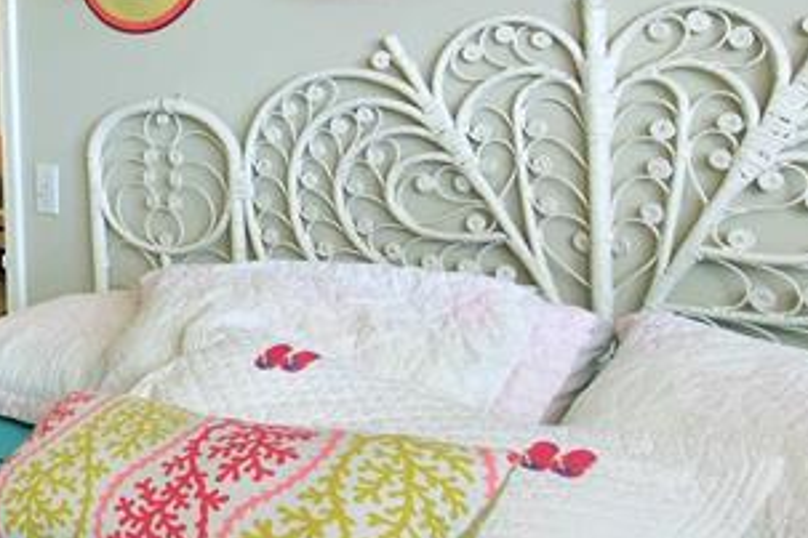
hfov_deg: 26.1
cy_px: 85
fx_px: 1250
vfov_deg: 23.8
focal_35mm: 56
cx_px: -411
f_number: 8
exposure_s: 1/25
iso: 400
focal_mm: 11
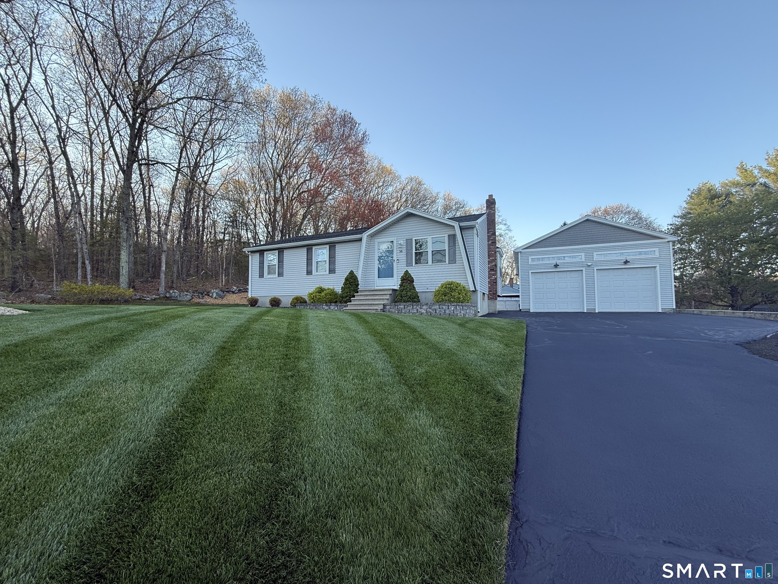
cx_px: 389
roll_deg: +0.1
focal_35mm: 14
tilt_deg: +3.7
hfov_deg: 102.1
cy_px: 292
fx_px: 315
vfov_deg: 85.7
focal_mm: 2.22
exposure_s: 1/257
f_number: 2.2
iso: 64
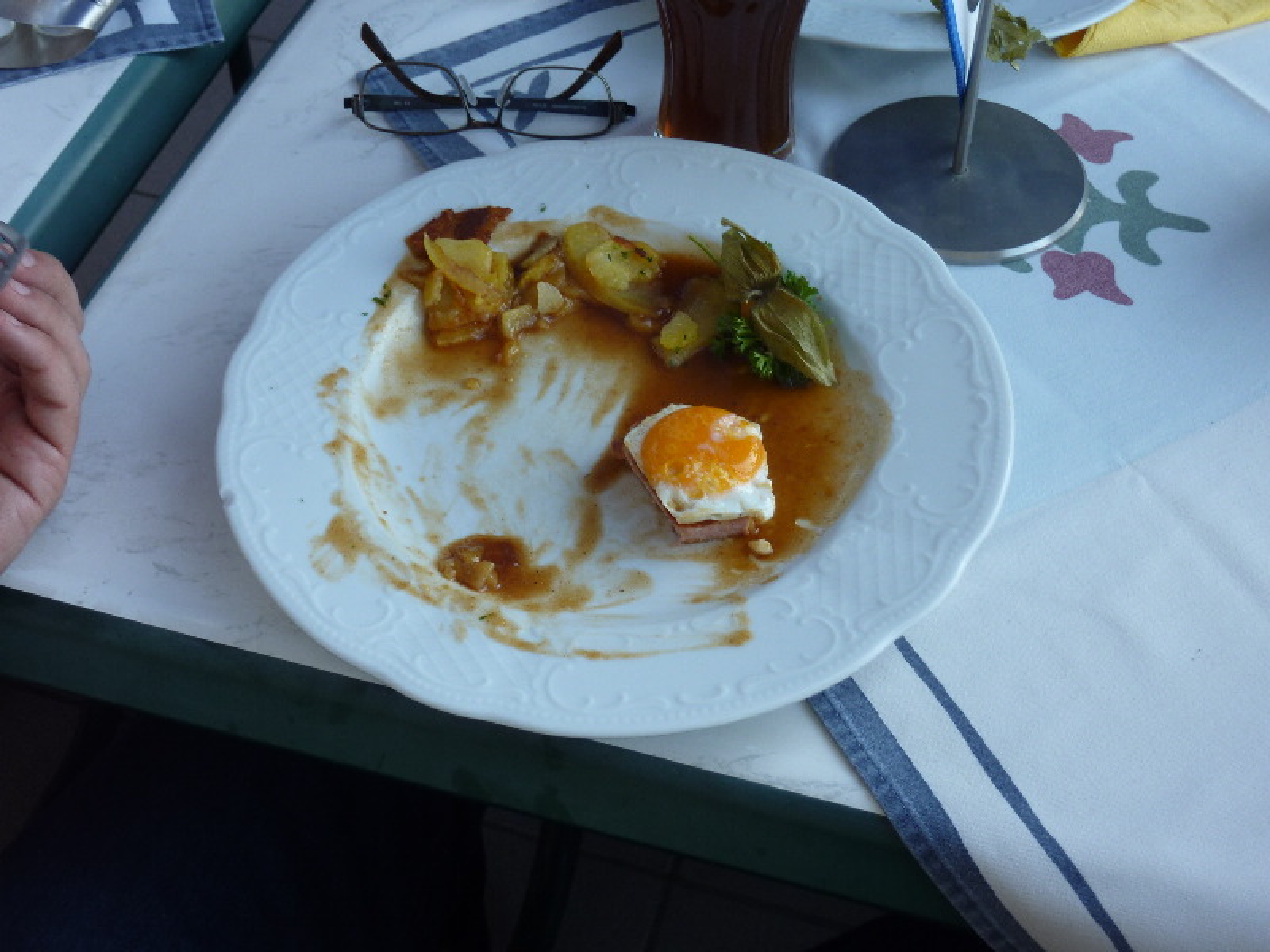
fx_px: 1651
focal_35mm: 45
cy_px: 476
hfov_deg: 42.1
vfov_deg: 32.2
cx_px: 635
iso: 80
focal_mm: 7.3
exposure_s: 1/30
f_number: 3.7
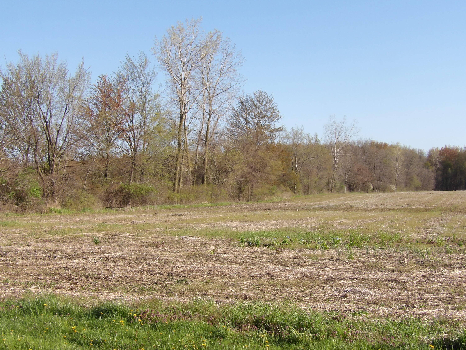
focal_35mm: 62
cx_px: 233
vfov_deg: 23.7
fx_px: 835
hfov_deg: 31.2
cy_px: 175
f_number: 8
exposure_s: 1/120
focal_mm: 11.1
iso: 100
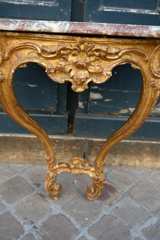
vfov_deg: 52.2
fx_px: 245
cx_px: 80
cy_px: 120
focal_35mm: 37
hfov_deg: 36.2
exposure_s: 1/250
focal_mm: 24.5
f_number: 4
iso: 250
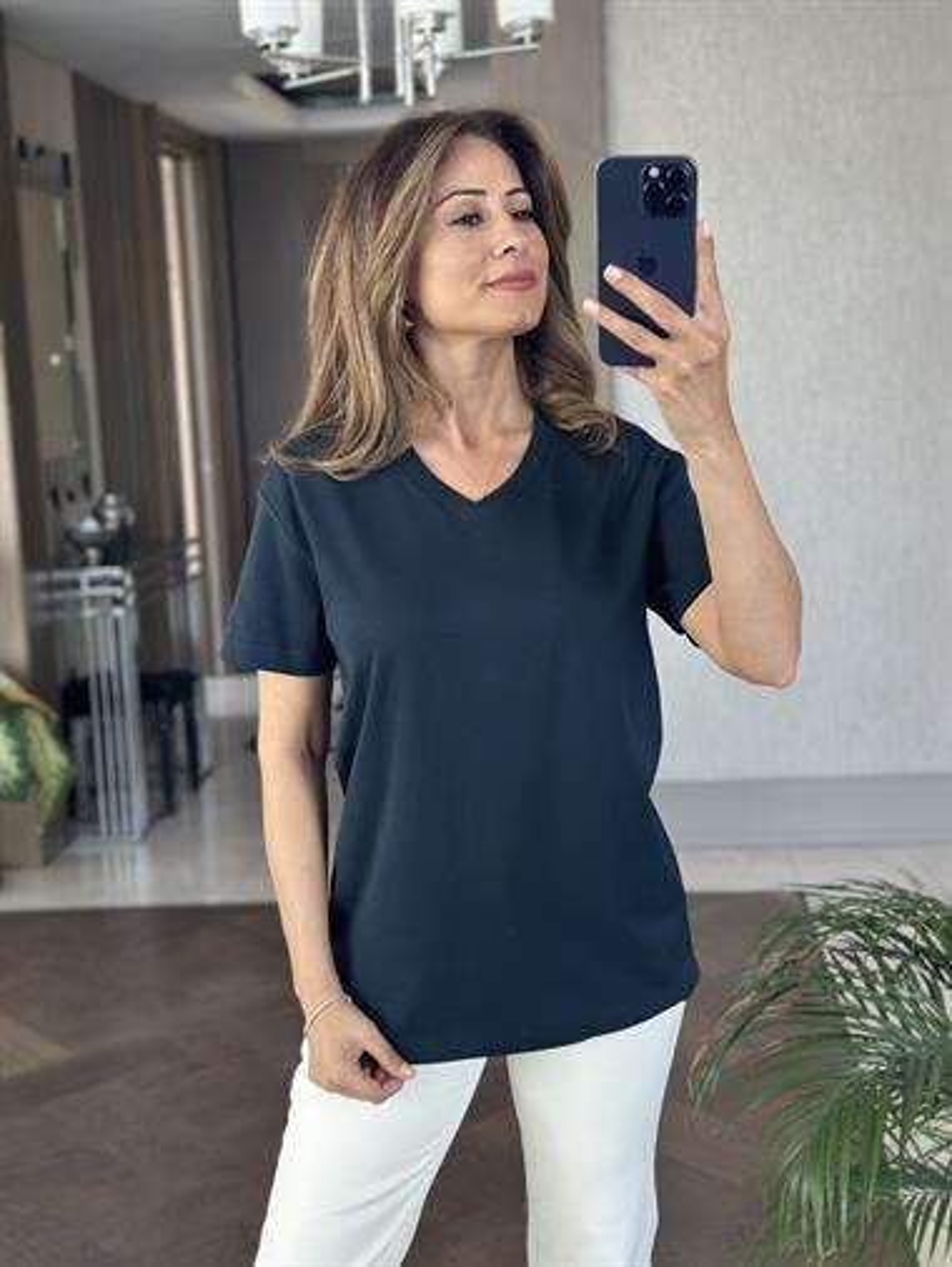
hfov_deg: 30.3
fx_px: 1759
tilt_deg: -17.1
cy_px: 634
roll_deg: +3.5
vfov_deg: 39.6
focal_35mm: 48
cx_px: 476
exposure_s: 1/75
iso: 125
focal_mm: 6.86
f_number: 1.78
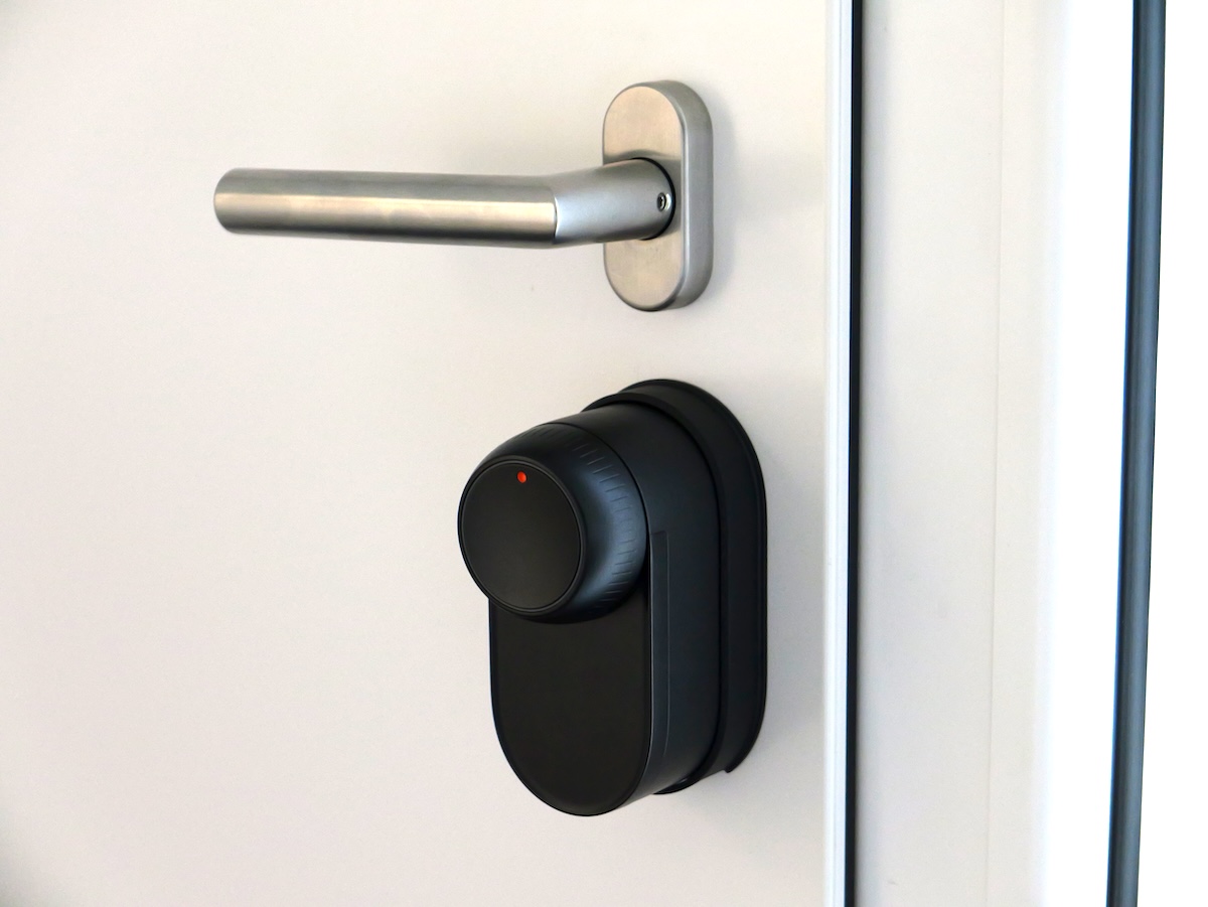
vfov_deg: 19.7
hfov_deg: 26.0
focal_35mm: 75
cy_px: 454
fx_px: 2618
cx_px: 604
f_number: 2.8
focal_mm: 33.9
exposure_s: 1/80
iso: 2000
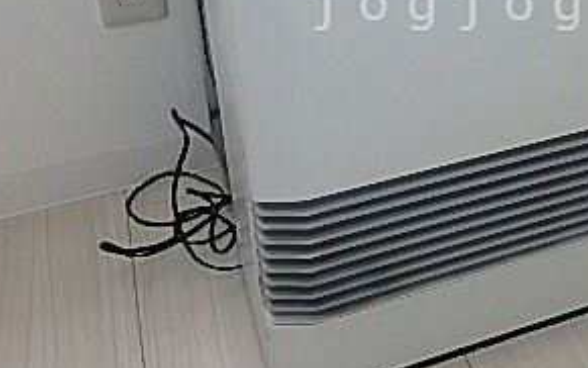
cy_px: 6
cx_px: 453
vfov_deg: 25.2
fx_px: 785
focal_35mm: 49
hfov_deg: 39.7
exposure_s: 1/60
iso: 160
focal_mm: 3.7
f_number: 3.5
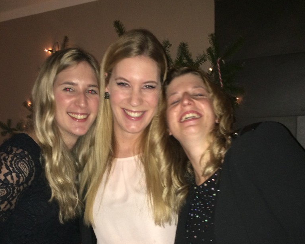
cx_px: 152
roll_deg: +2.4
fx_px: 343
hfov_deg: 47.9
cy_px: 194
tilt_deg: -9.5
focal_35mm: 38
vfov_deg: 37.8
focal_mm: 4.15
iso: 160
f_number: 2.2
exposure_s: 1/17
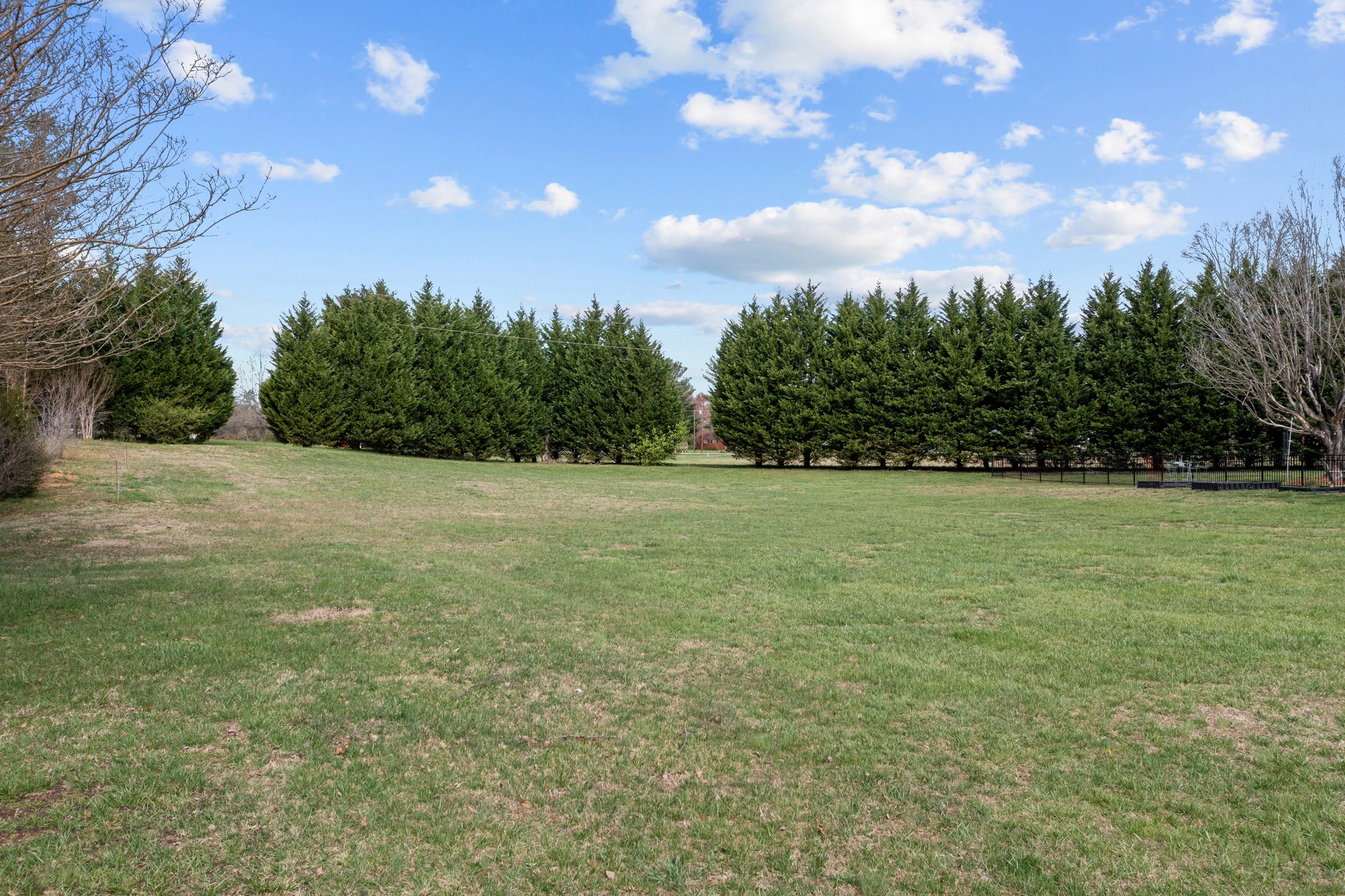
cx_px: 672
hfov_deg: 65.5
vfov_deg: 46.4
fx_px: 1046
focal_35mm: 28
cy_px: 448
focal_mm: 10.26
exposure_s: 1/320
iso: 100
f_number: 5
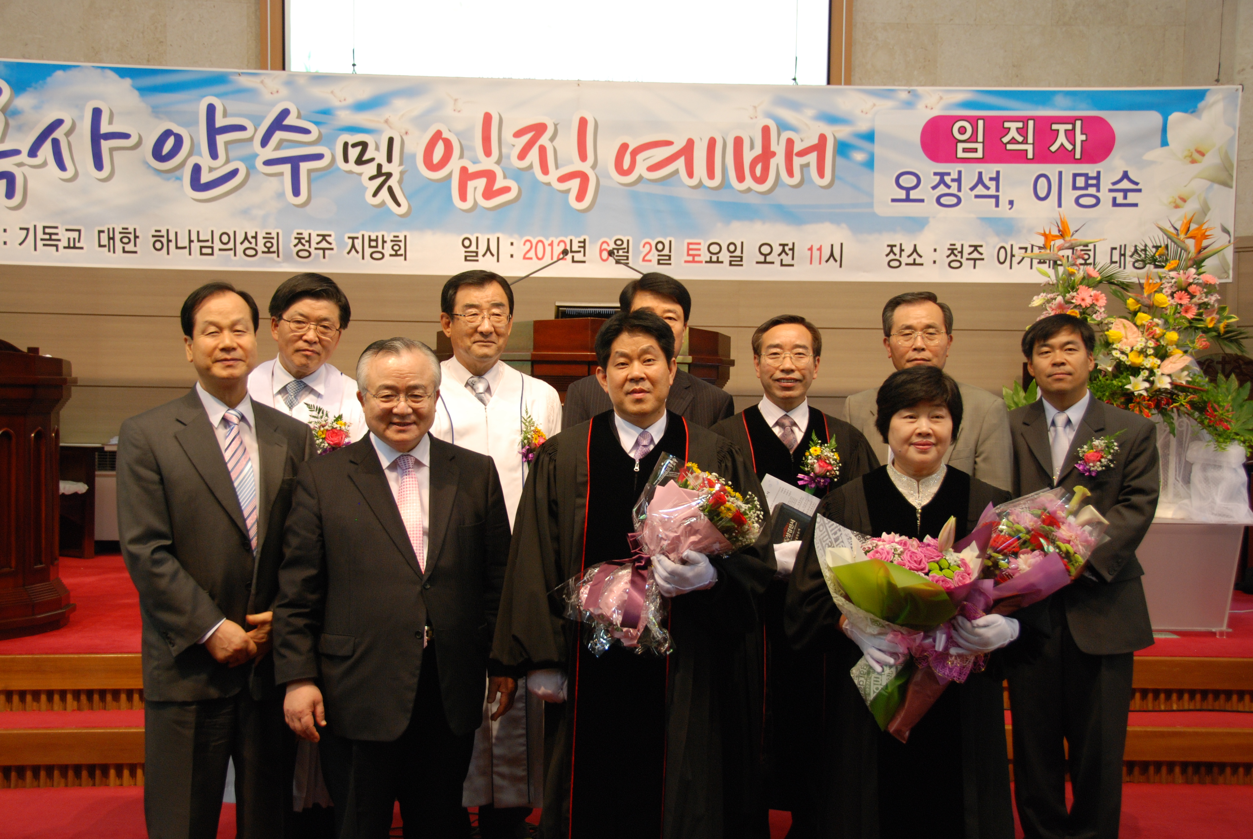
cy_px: 420
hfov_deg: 41.1
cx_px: 626
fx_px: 1673
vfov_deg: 28.2
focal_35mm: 48
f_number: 4.2
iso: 400
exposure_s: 1/40
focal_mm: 32
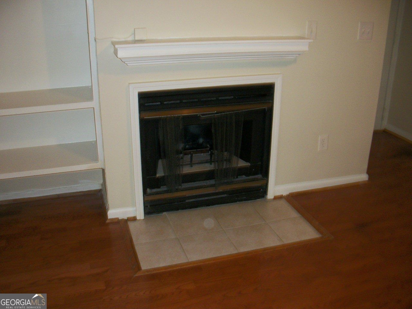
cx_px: 206
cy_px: 154
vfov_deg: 40.7
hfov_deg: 52.6
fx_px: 417
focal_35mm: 35
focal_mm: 6.3
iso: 160
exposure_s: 1/30
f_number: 3.1
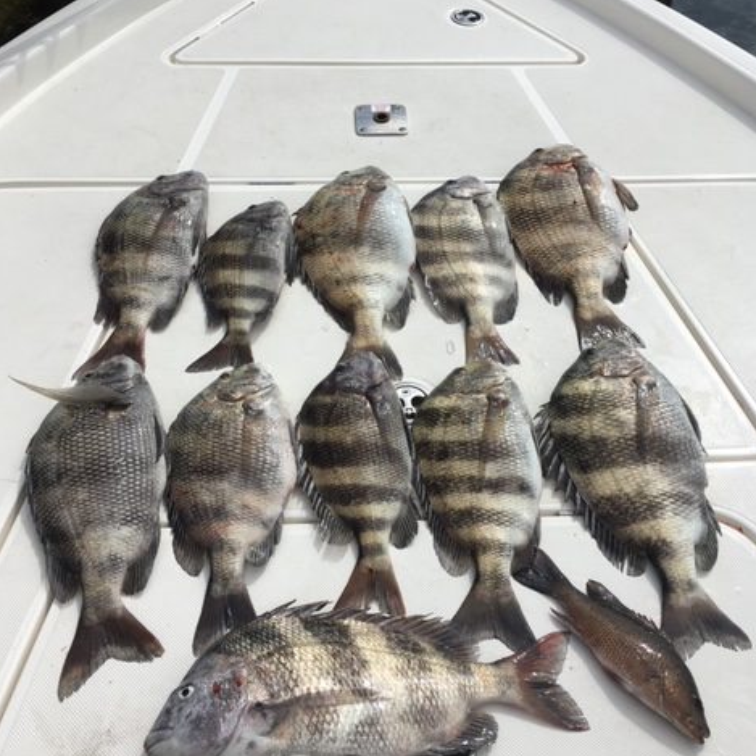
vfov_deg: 47.2
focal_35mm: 35
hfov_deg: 47.2
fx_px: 865
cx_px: 382
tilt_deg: -47.2
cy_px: 350
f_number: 2.2
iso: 25
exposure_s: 1/3497
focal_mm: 4.15
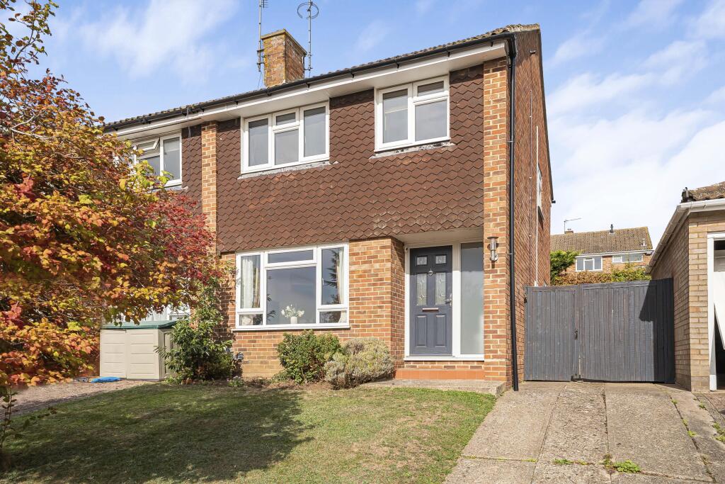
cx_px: 362
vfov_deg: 53.0
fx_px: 485
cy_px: 242
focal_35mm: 24
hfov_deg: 73.5
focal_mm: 24.1
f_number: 8
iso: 320
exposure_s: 1/1000
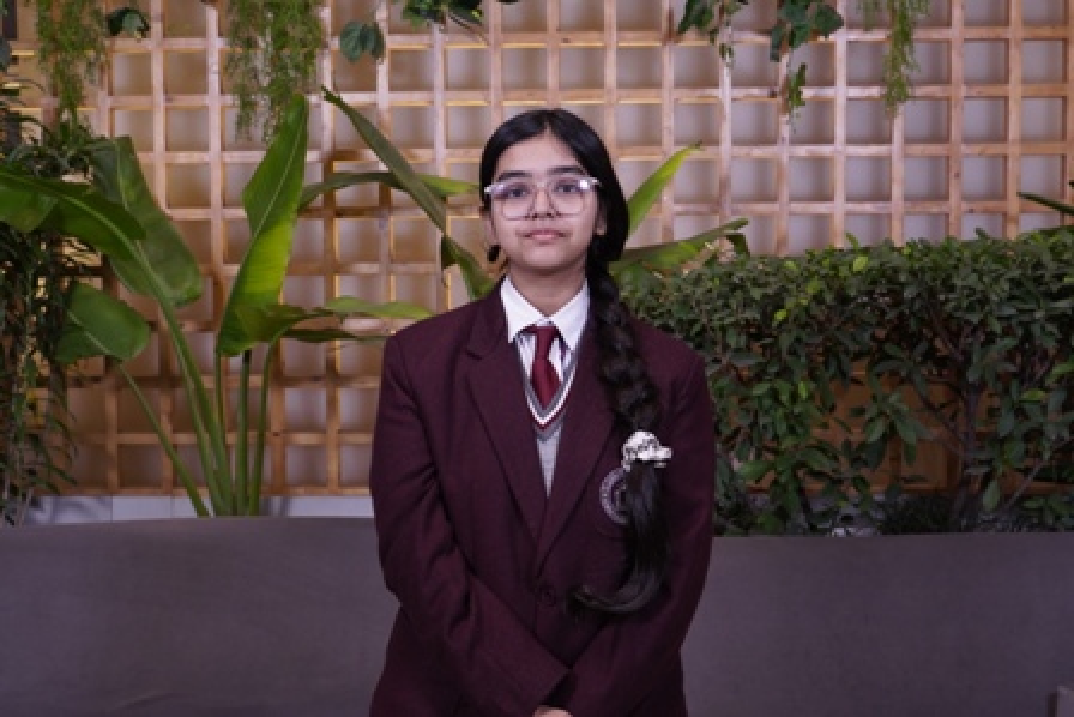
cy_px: 358
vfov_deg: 27.5
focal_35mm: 49
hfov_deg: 40.3
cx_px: 537
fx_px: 1462
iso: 640
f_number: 5
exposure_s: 1/125
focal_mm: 33
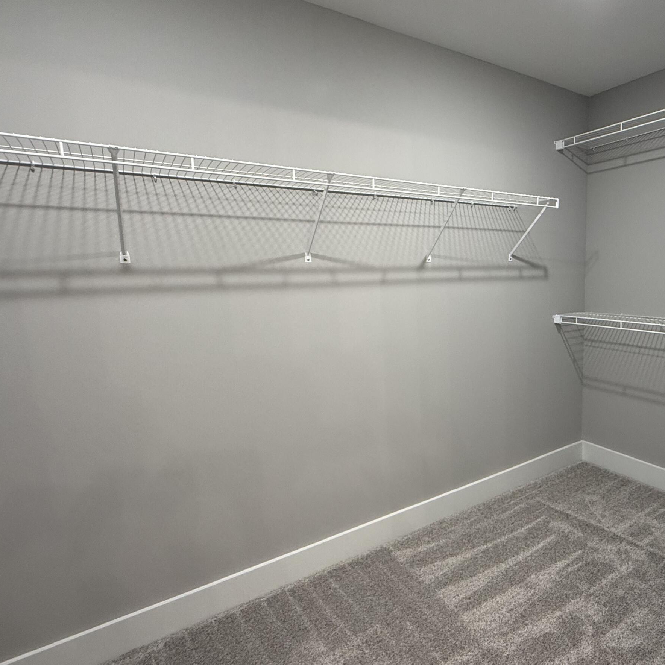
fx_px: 456
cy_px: 337
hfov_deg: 69.7
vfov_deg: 72.1
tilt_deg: -8.6
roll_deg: +1.0
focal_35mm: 21
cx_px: 452
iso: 250
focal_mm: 2.22
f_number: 2.2
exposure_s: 1/120
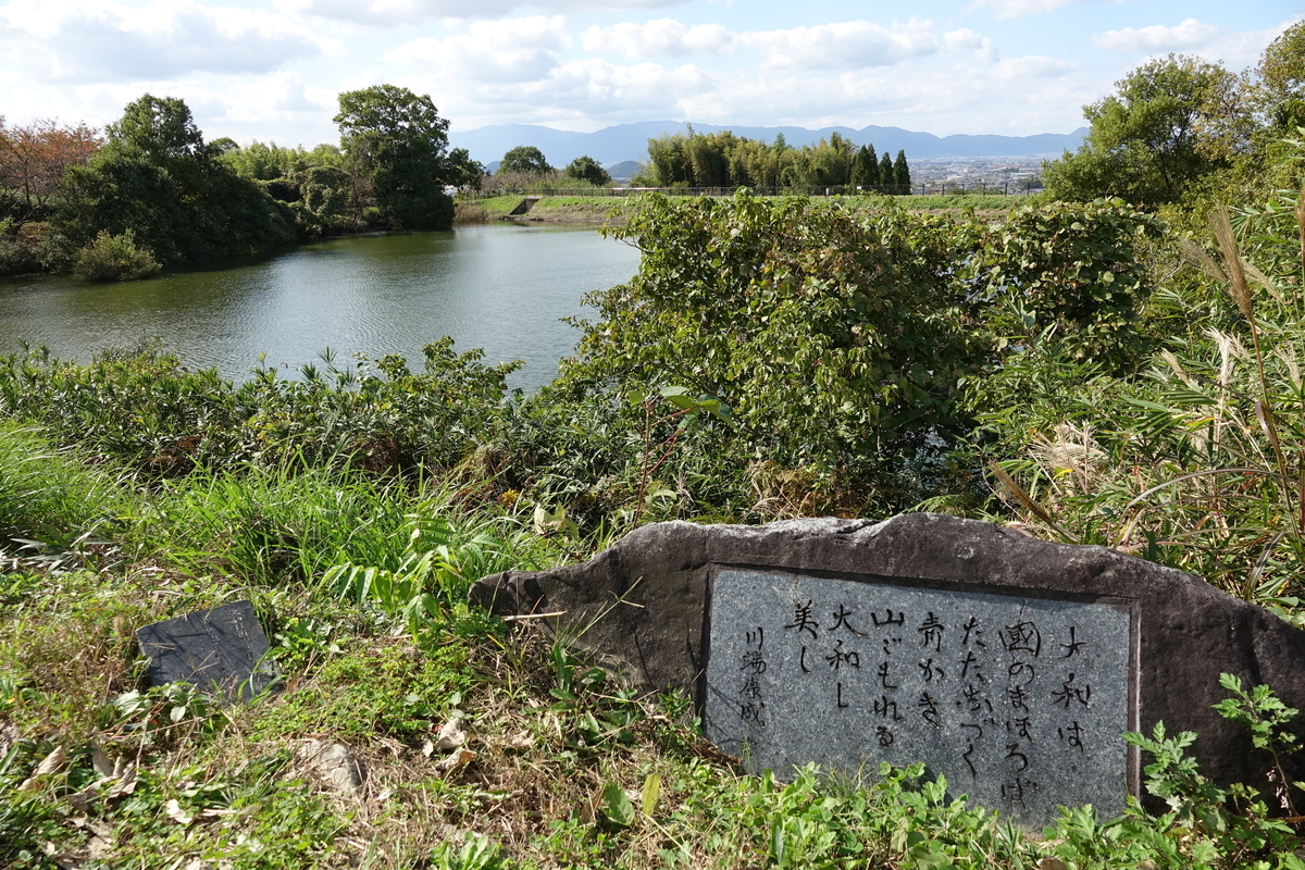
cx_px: 652
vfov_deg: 53.1
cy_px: 435
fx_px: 870
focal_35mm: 24
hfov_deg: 73.7
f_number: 4
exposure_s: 1/500
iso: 100
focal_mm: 8.8
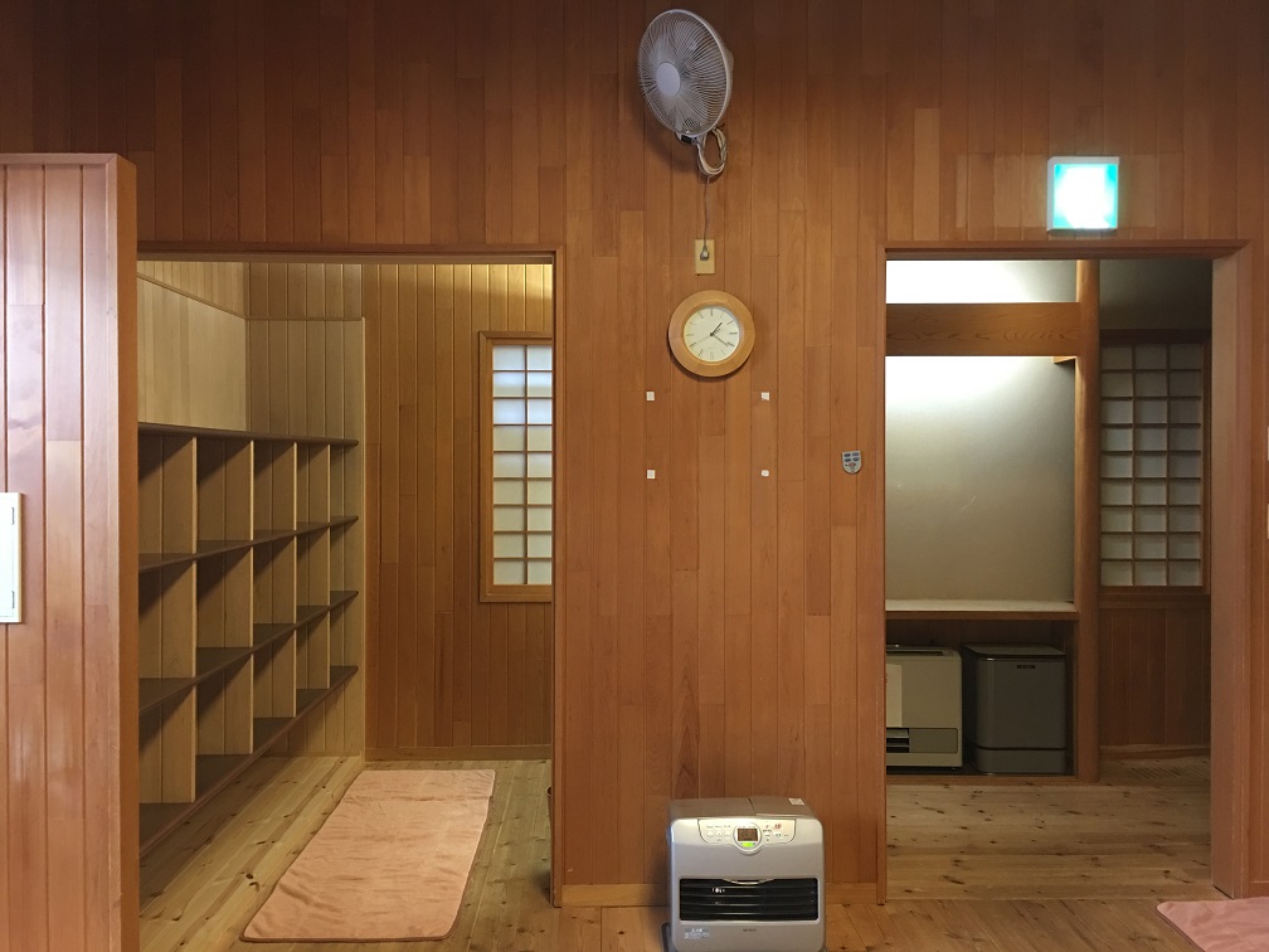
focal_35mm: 29
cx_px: 634
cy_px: 476
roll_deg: -0.5
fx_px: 1063
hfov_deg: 61.7
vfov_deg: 48.2
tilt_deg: +1.0
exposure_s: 1/4
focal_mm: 4.15
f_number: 2.2
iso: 50
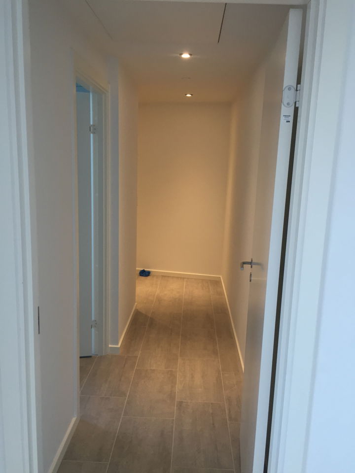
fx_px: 397
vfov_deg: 61.7
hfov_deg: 48.2
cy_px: 236
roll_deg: -1.0
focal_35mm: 29
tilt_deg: -8.7
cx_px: 178
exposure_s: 1/33
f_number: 2.2
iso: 50
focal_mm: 4.15
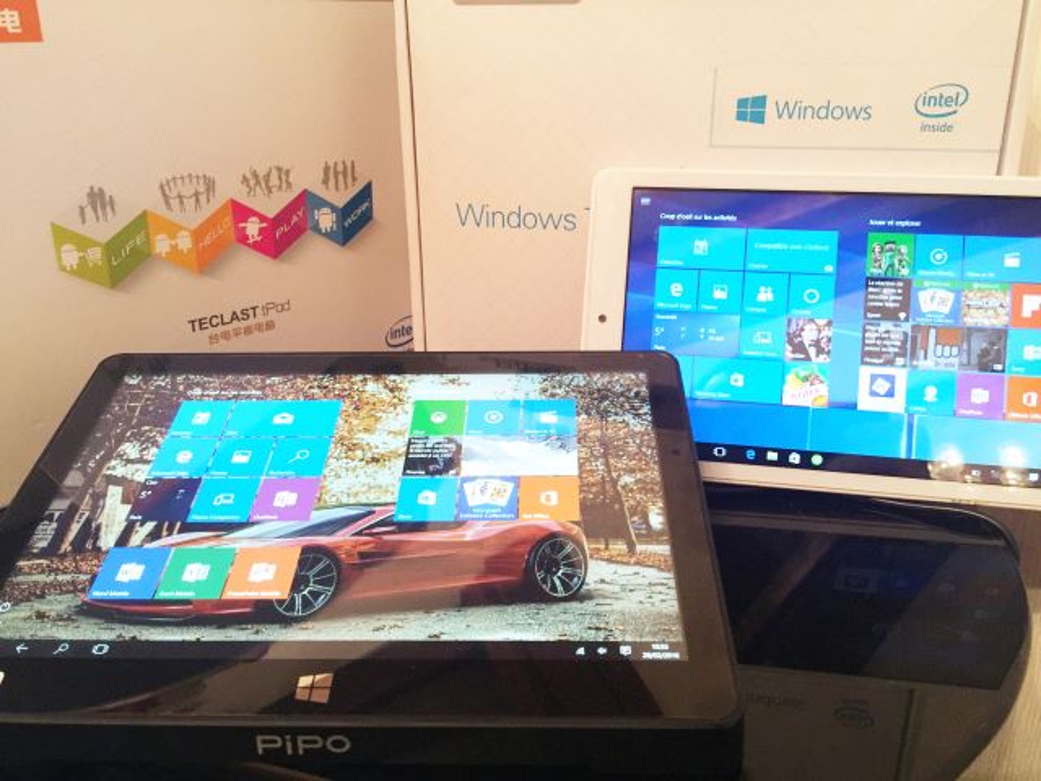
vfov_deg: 48.2
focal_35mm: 29
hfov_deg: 61.7
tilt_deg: -21.2
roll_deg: +1.1
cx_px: 520
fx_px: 872
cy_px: 390
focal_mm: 4.15
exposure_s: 1/25
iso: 250
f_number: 2.2
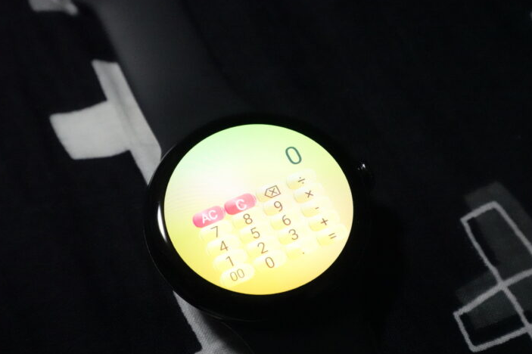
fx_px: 812
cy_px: 201
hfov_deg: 36.3
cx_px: 271
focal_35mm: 55
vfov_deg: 24.6
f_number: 4
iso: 5000
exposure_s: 1/200
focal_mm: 16.64
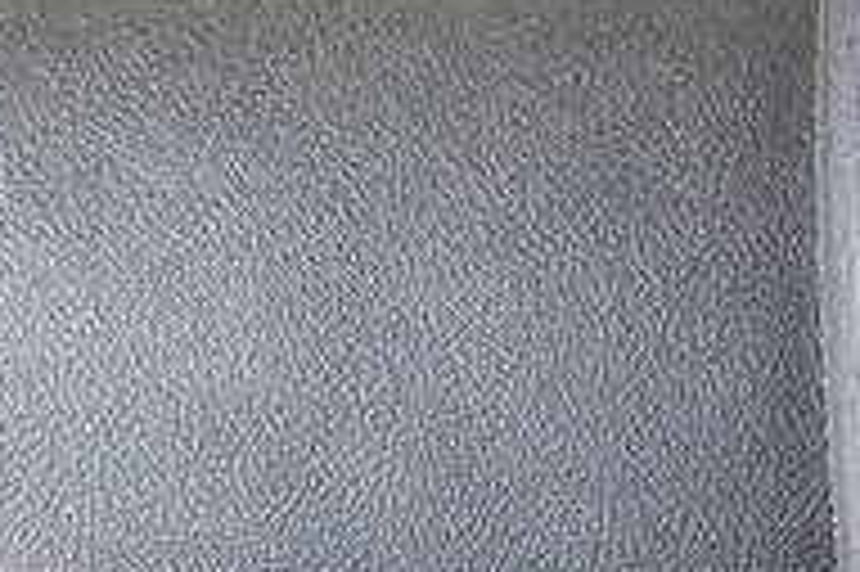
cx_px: 1880
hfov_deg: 11.2
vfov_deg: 8.2
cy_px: 1081
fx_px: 3843
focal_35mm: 161
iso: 1600
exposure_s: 1/125
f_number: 4
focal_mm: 30
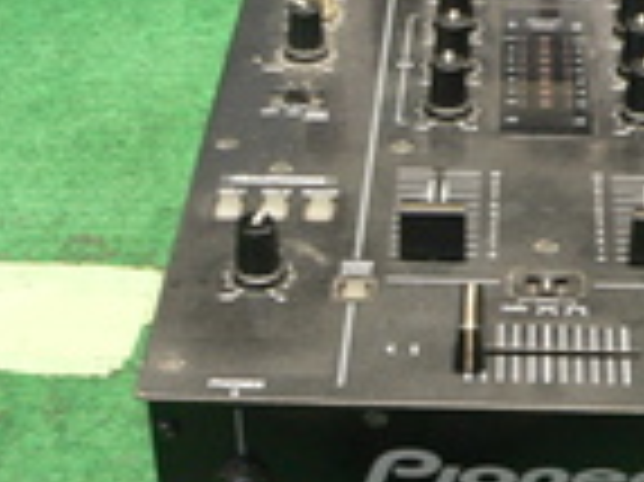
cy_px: 412
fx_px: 1784
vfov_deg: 15.2
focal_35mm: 96
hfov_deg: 20.4
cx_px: 455
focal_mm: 6
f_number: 2.8
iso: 200
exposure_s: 1/8
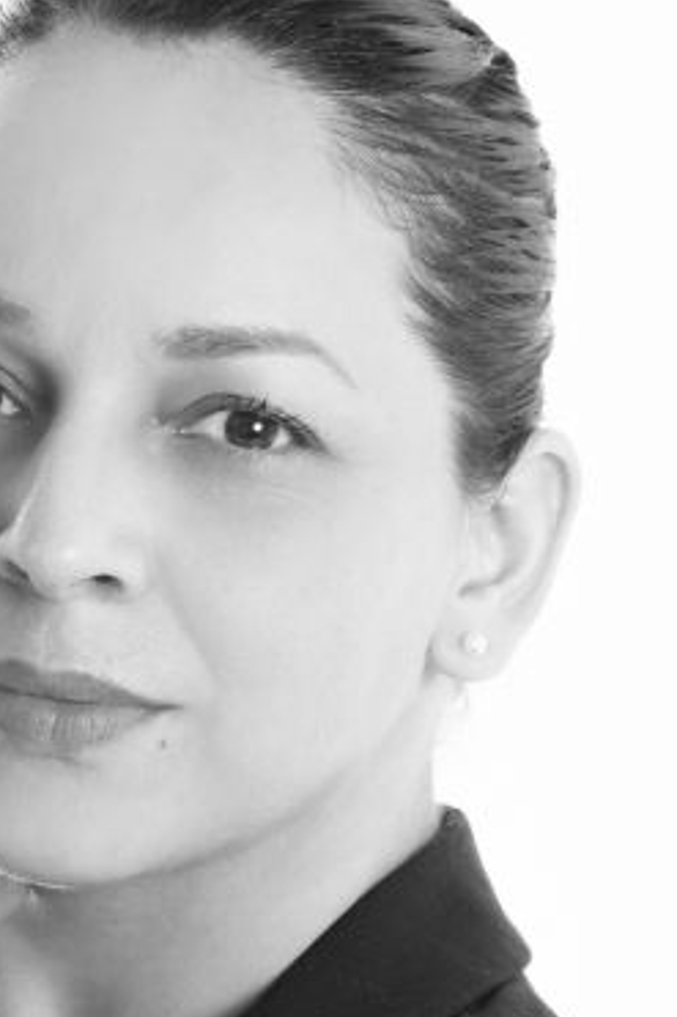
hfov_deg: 4.8
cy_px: 678
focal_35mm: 287
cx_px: 164
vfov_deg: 7.2
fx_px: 8100
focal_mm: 105
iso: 250
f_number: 7.1
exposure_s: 1/160
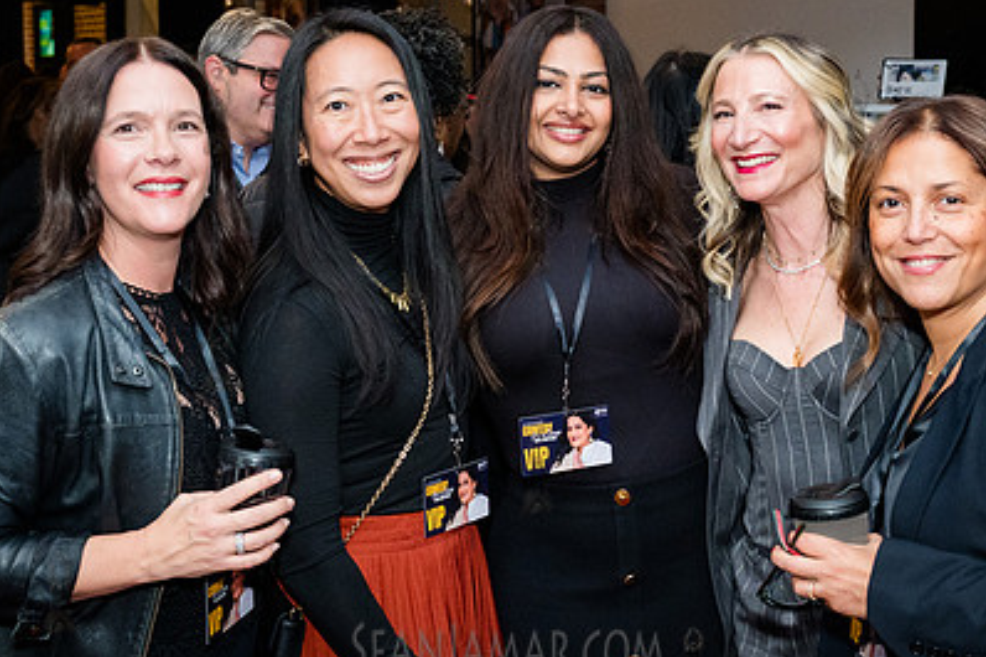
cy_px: 186
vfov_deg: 23.2
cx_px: 588
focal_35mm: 58
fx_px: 1588
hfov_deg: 34.4
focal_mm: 35
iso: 6400
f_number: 5
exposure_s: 1/400
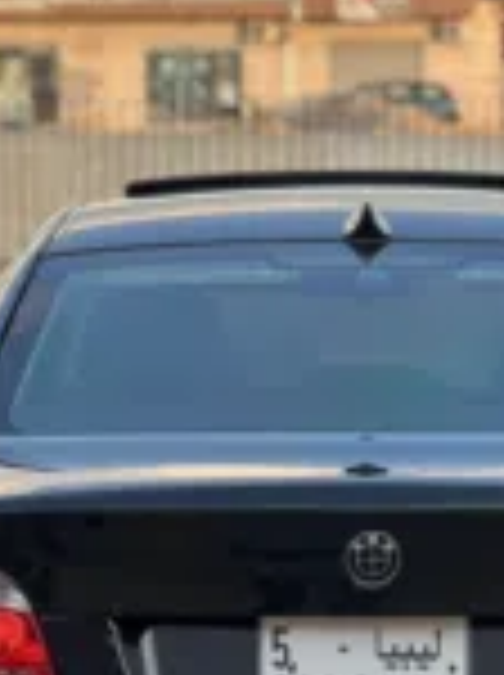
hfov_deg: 7.2
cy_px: 495
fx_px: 4011
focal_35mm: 206
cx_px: 364
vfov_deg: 9.6
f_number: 2.8
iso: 32
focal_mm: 9
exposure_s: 1/121
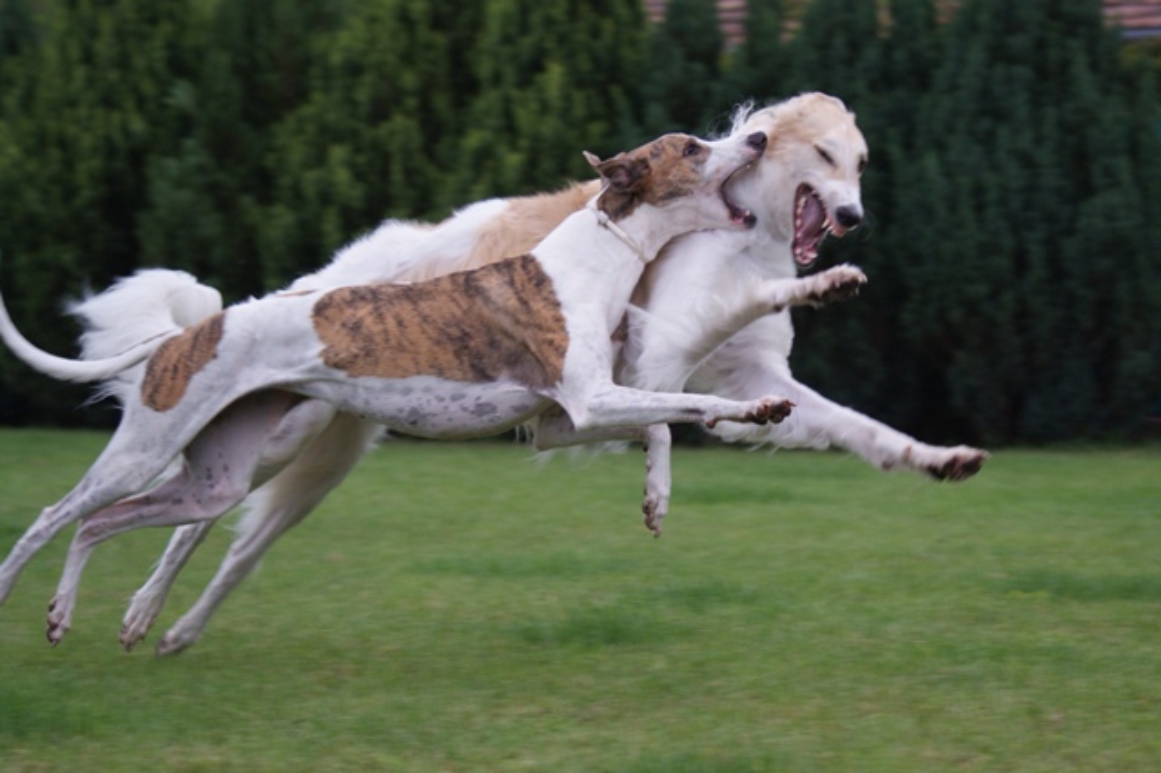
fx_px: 4351
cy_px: 386
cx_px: 580
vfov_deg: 10.1
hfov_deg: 15.2
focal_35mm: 135
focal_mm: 90
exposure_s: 1/320
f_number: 4
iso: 250
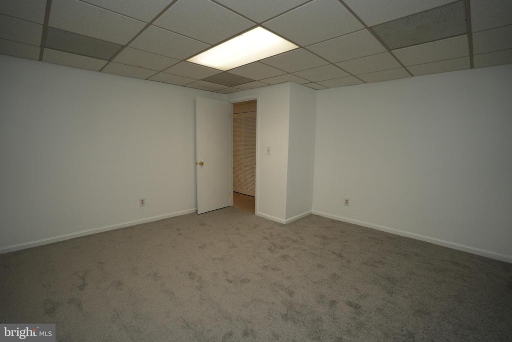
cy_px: 171
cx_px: 256
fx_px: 228
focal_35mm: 16
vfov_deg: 73.8
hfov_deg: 96.7
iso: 250
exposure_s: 1/60
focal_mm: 16
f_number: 4
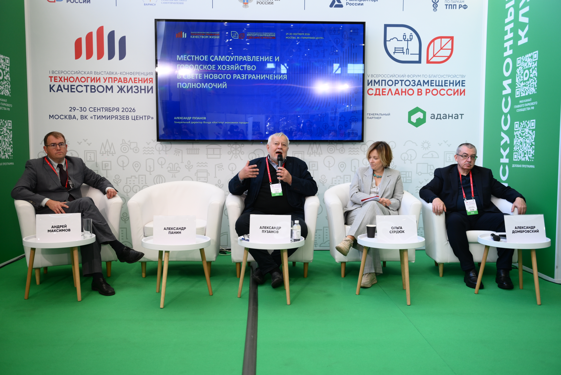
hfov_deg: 55.8
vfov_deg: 38.9
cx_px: 280
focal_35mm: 34
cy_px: 188
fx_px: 530
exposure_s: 1/250
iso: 640
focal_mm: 34
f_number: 3.2
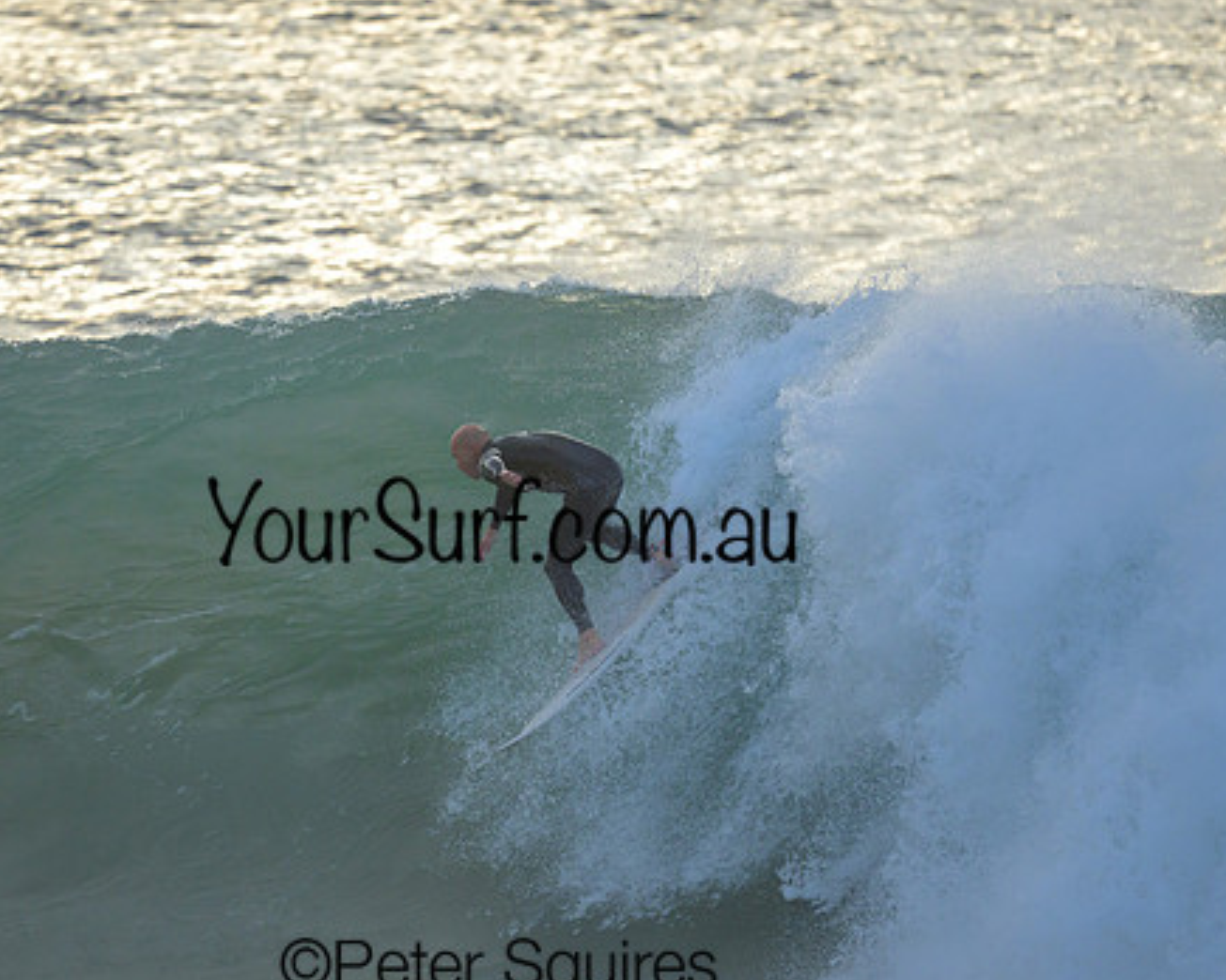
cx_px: 499
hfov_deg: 1.9
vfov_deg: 1.5
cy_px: 497
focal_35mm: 1002
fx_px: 36357
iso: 1100
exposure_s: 1/2500
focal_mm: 800
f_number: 6.3
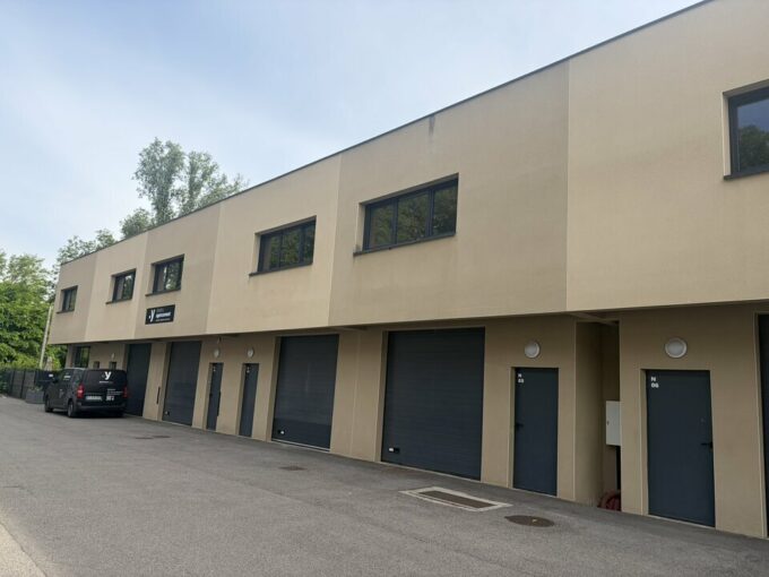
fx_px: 578
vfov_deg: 53.1
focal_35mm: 26
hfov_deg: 67.3
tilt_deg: +10.3
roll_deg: -3.3
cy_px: 288
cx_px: 384
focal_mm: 5.96
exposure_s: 1/1263
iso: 50
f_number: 1.6
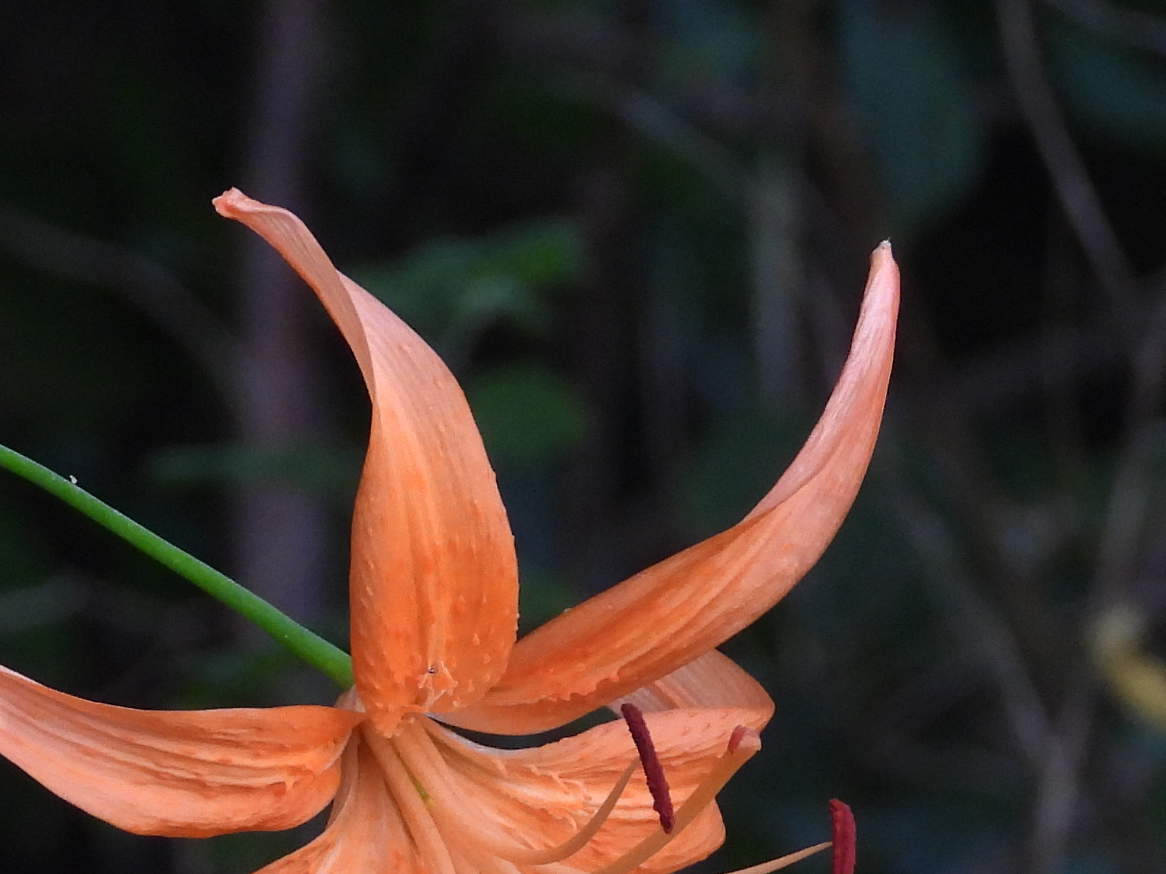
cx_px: 254
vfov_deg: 1.1
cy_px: 1046
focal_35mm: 1329
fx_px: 44763
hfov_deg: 1.5
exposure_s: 1/160
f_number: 5
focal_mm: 83.9
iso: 400
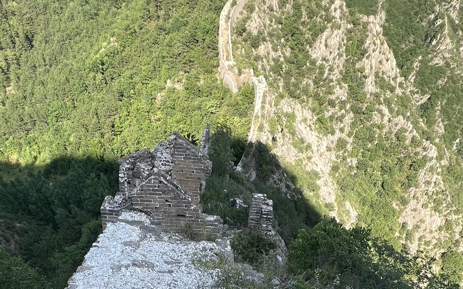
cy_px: 377
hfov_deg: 62.9
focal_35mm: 30
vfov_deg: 31.8
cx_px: 233
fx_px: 378
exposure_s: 1/405
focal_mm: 1.57
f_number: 1.8
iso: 32
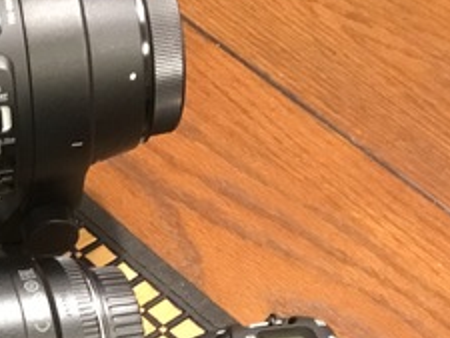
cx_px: -156
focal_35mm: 95
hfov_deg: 18.9
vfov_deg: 15.1
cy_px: 392
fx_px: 1236
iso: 500
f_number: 2.4
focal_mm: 3.3
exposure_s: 1/15
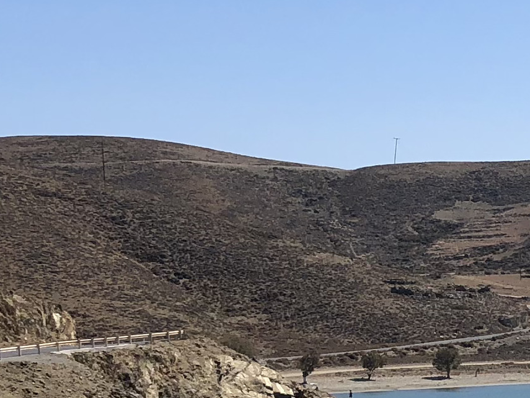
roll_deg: +1.0
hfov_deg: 14.5
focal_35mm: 131
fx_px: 2005
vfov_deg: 11.3
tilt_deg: +3.4
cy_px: 265
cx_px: 661
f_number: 1.8
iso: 25
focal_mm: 4
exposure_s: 1/3436
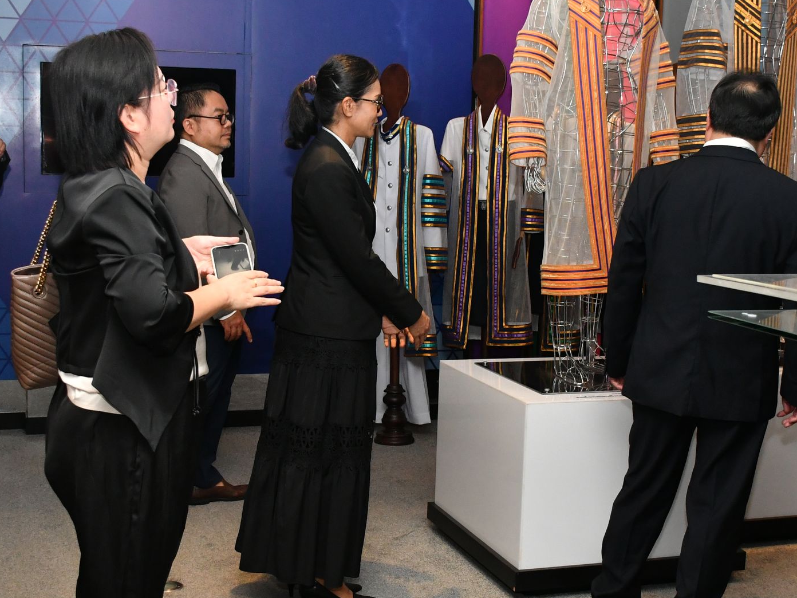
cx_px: 444
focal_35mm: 57
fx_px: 1312
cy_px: 333
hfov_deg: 33.7
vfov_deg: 25.6
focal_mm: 22
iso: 1600
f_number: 5.6
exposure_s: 1/125
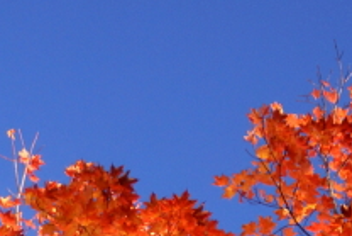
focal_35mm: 360
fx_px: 3522
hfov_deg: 5.7
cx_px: 400
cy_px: 562
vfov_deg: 3.8
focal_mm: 50
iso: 125
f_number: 4.5
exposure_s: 1/80
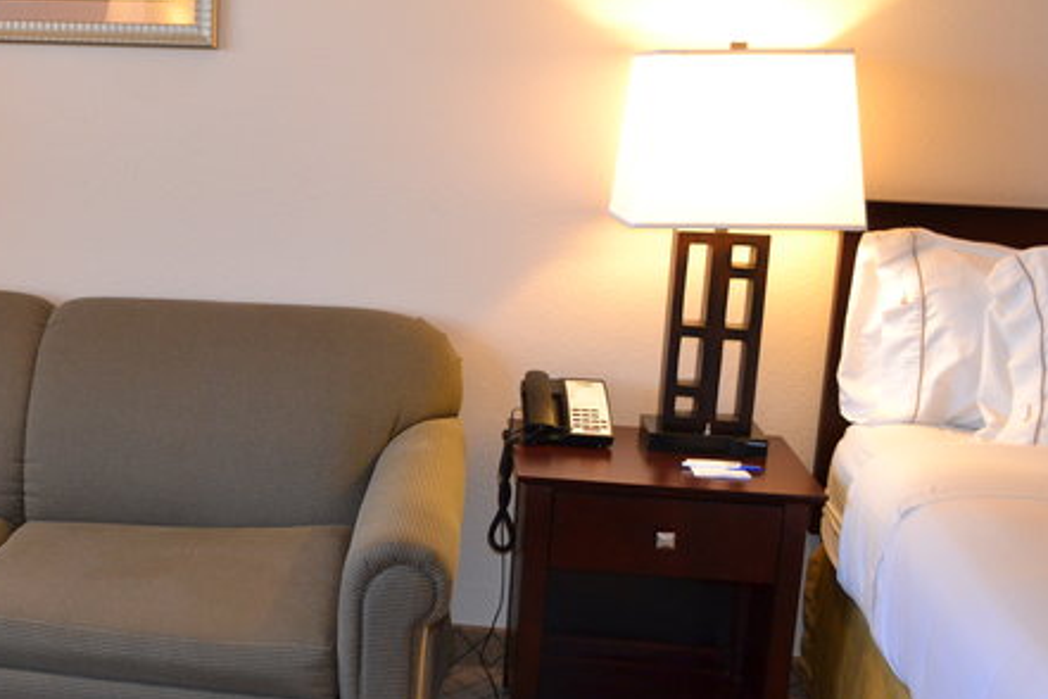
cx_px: 159
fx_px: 1426
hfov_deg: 38.3
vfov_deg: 27.5
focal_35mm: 49
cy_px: 301
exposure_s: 1/60
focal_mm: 18
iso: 640
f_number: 3.5
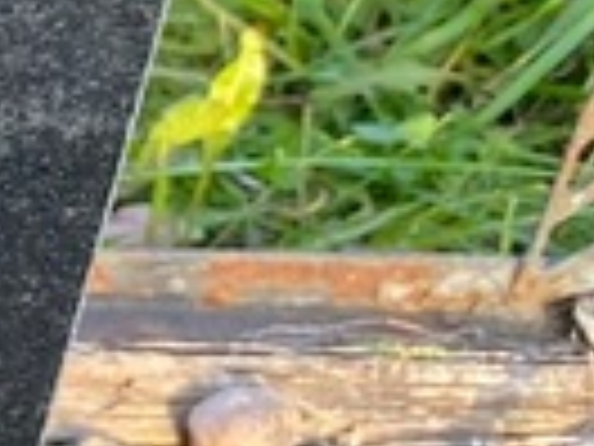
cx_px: -1107
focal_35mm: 158
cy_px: -140
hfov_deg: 9.9
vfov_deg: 9.2
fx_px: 2711
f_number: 1.8
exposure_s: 1/122
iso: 64
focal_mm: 4.25
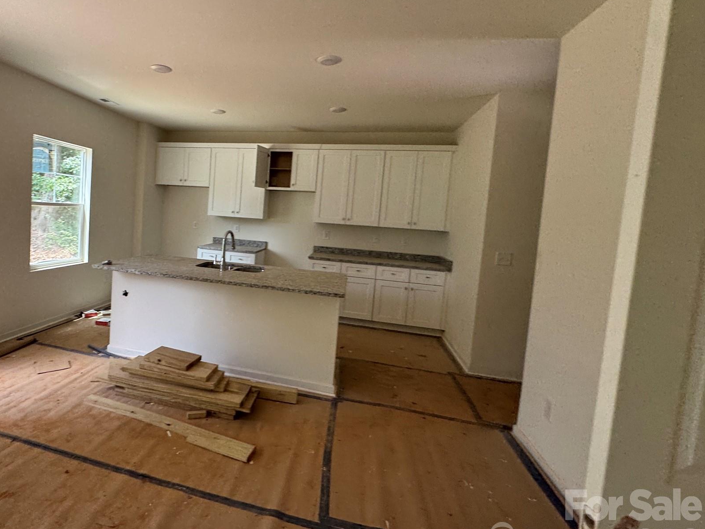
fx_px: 367
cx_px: 253
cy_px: 236
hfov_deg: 85.6
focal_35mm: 18
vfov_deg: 71.4
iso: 64
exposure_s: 1/99
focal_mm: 2.22
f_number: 2.2
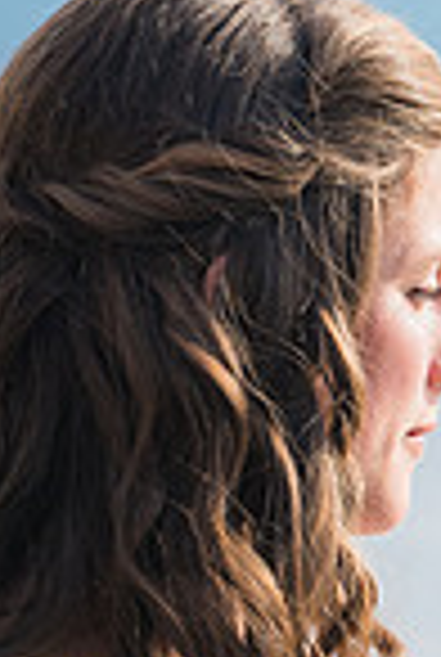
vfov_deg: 2.2
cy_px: 765
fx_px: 16879
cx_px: 342
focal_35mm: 923
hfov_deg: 1.5
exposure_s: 1/800
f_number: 4
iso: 200
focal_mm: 200
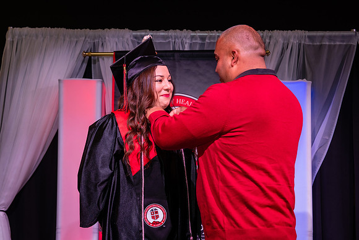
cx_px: 169
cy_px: 128
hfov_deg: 23.5
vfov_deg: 15.8
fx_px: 862
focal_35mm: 86
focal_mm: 70
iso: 1000
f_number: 5.6
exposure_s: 1/160
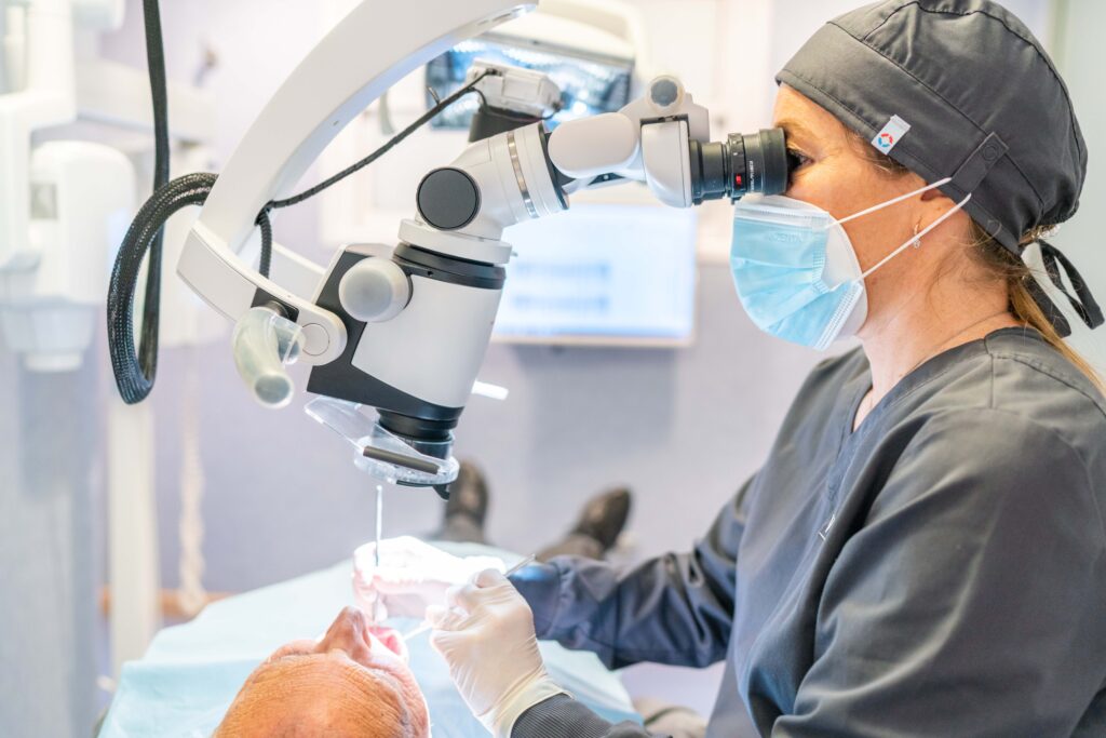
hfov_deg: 54.4
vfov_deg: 37.9
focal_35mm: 35
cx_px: 553
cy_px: 369
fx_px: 1075
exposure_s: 1/320
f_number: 2.2
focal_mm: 35
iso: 800
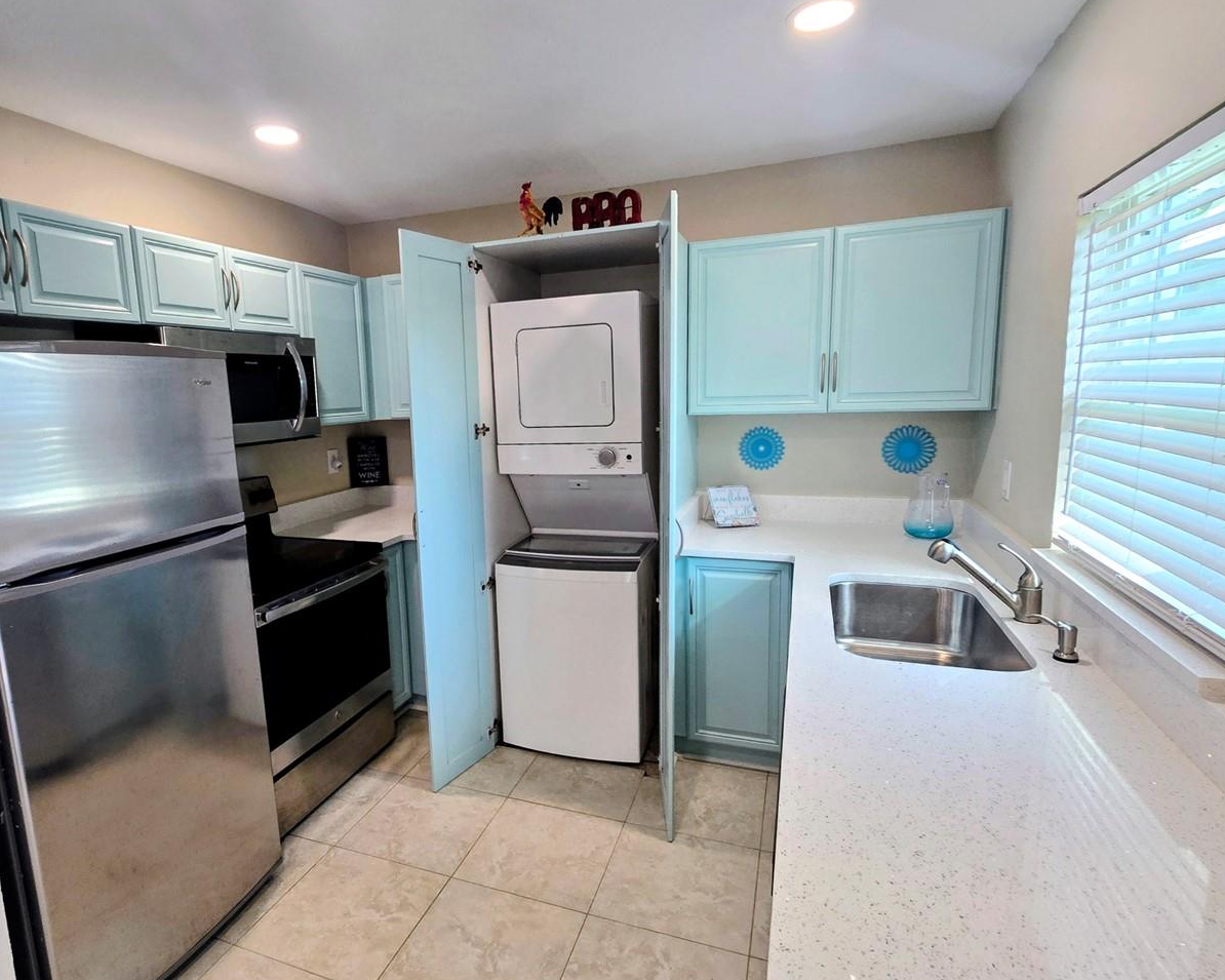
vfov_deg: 76.9
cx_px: 524
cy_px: 502
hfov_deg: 89.1
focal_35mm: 17
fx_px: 616
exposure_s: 1/60
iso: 64
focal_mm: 2.2
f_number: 2.2
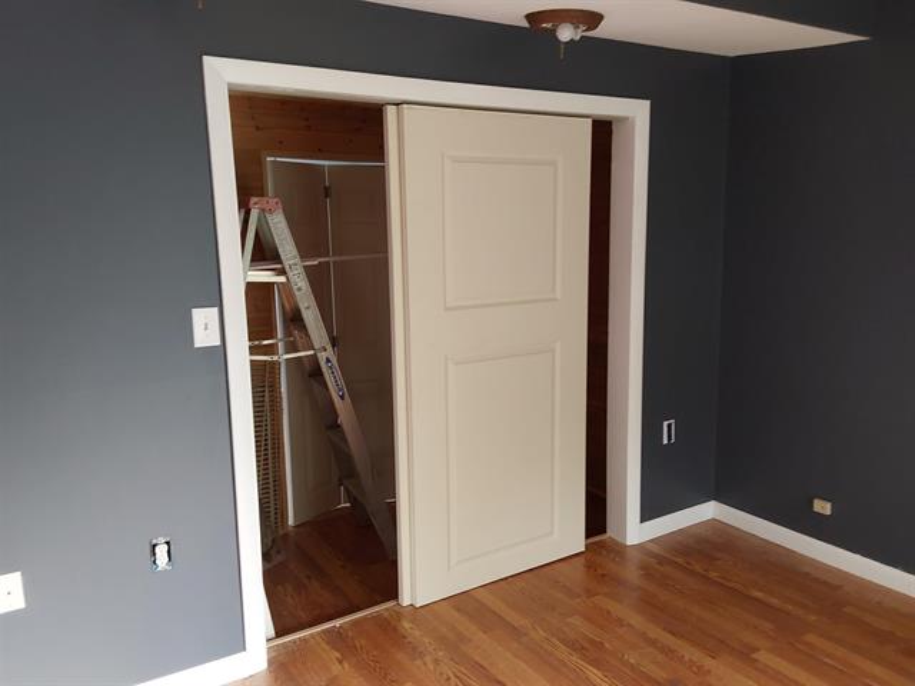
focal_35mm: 28
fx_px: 740
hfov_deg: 63.4
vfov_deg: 49.7
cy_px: 343
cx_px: 458
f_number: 1.9
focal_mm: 2.91
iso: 160
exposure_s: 1/50
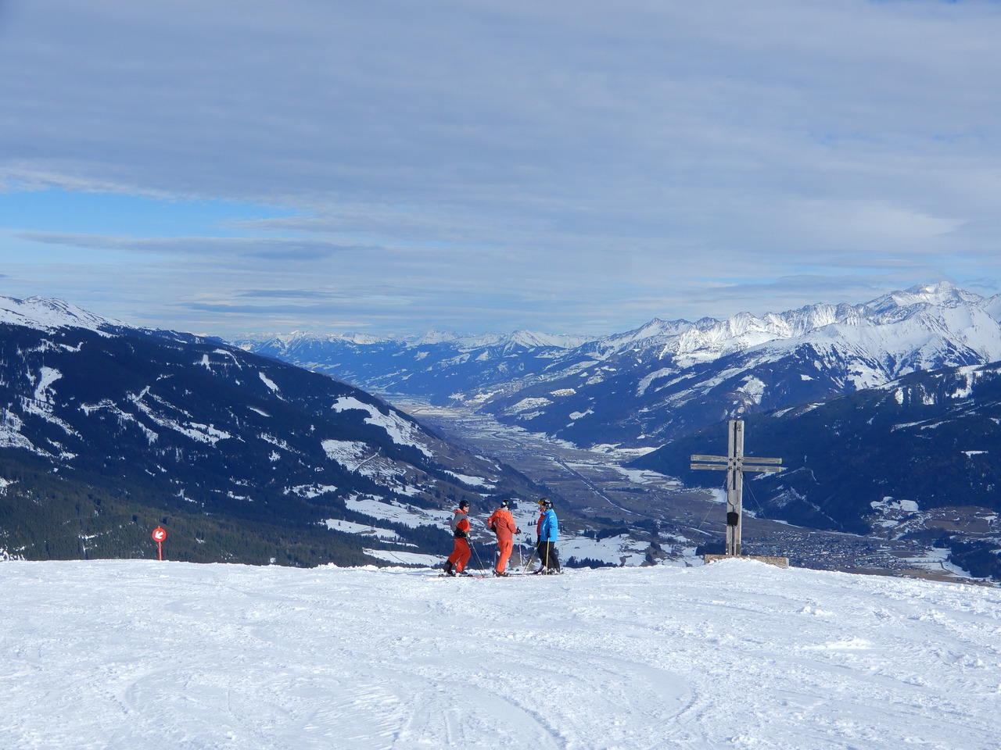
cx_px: 500
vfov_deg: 29.1
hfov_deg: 38.2
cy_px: 375
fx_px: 1446
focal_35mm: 50
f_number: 4
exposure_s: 1/1250
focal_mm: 8.9
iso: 80
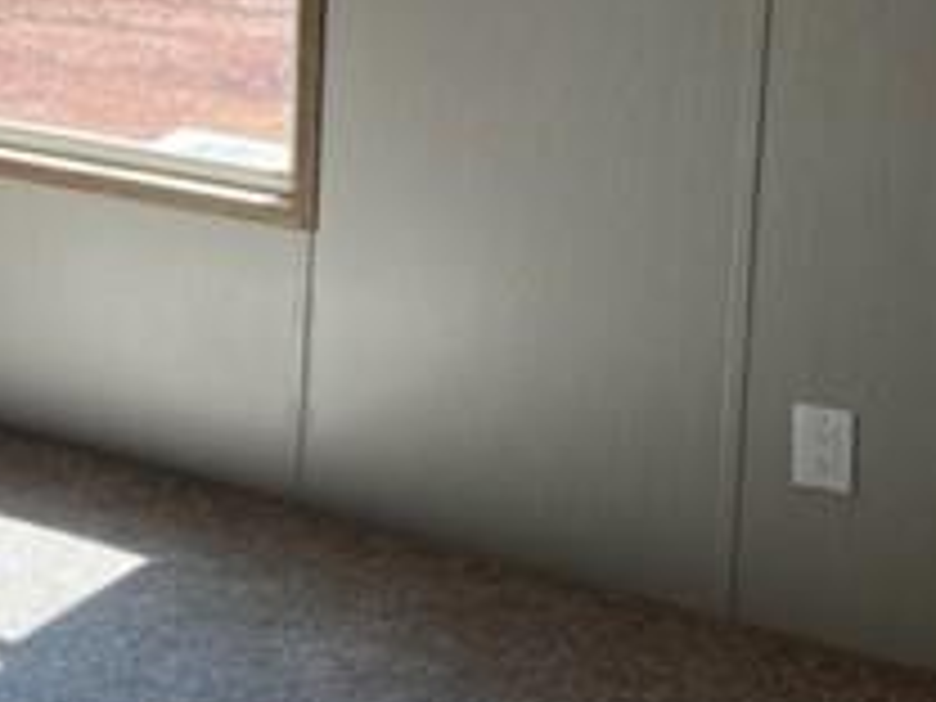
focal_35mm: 80
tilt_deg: -4.3
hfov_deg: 22.3
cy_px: -166
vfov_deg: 17.5
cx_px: -220
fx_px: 2163
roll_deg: -1.8
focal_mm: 5.7
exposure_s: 1/200
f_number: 1.5
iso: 40
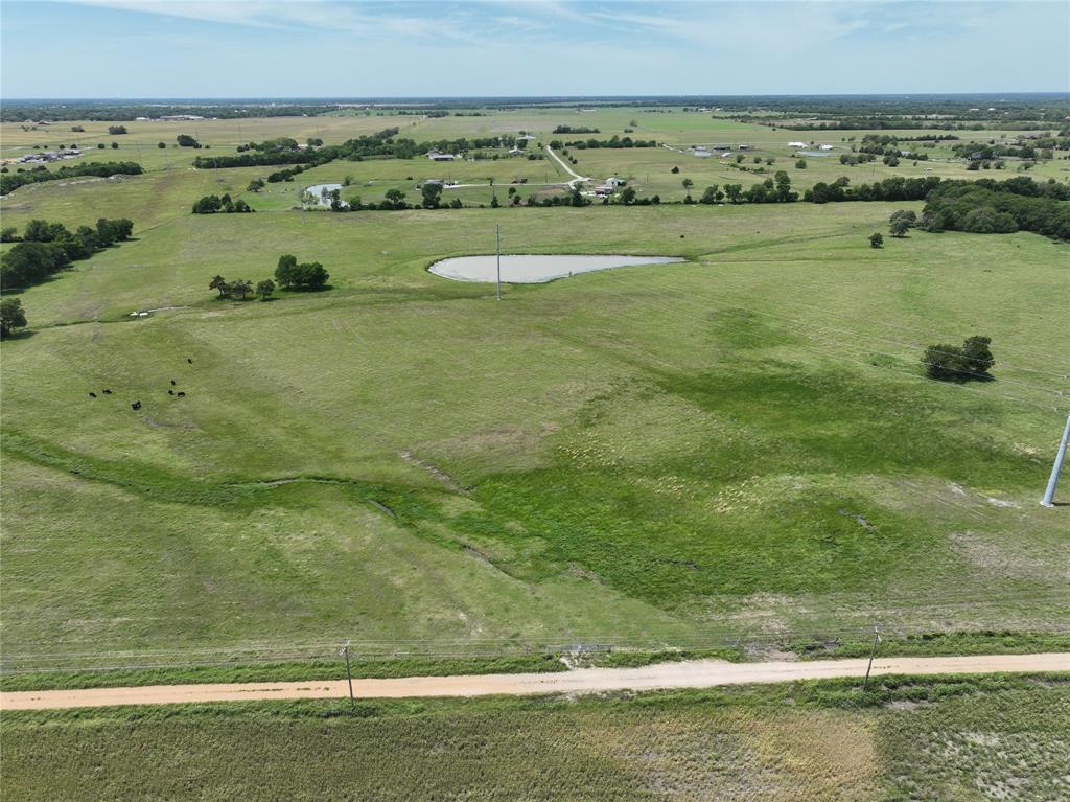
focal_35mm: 24
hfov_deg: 71.6
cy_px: 401
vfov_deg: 56.8
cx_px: 535
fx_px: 742
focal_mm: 12.29
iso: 120
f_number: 2.8
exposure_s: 1/2000
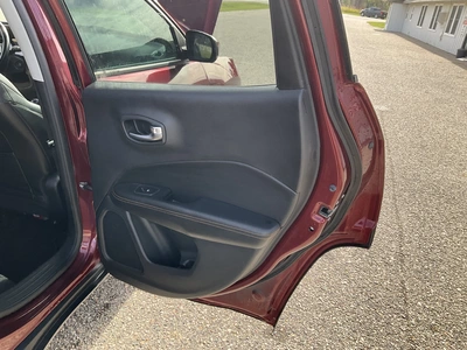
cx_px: 234
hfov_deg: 61.7
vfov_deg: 48.2
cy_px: 175
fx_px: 391
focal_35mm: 29
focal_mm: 3
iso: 25
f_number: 1.8
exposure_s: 1/322
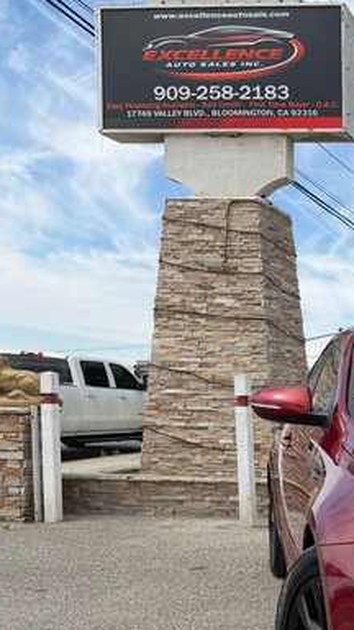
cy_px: 438
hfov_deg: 20.0
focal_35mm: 49
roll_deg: -0.9
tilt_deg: -3.2
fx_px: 818
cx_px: 575
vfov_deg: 41.4
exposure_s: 1/4167
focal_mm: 6.76
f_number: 1.78
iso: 80
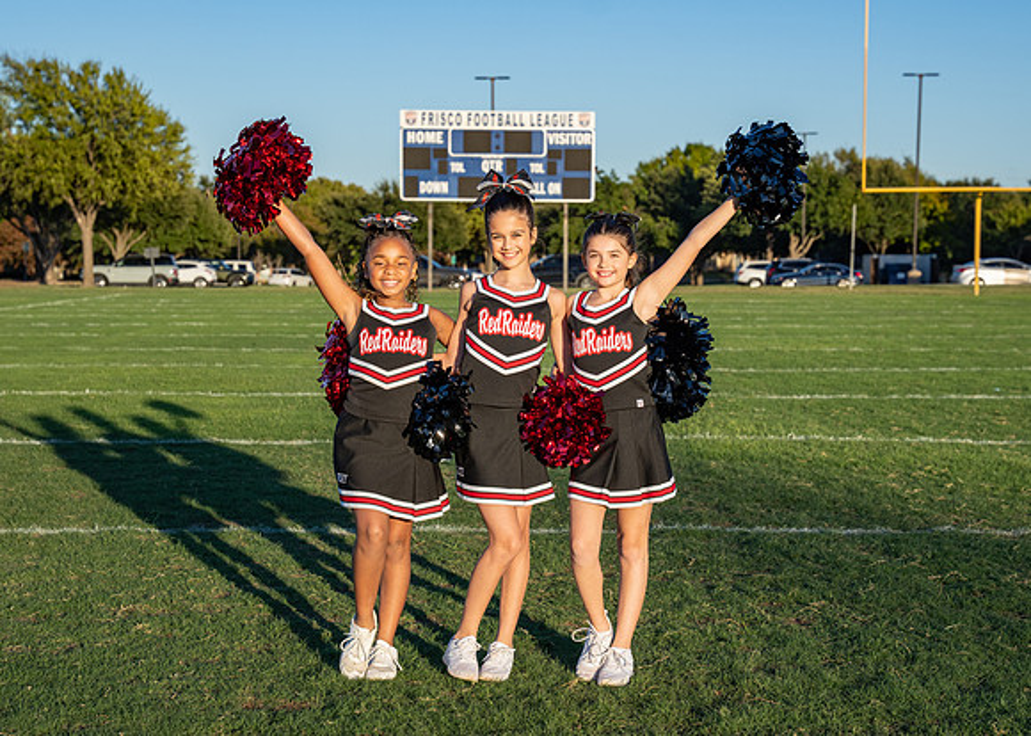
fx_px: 2219
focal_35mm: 76
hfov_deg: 26.1
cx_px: 555
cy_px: 370
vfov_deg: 18.8
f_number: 5
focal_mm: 60.7
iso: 125
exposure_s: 1/640
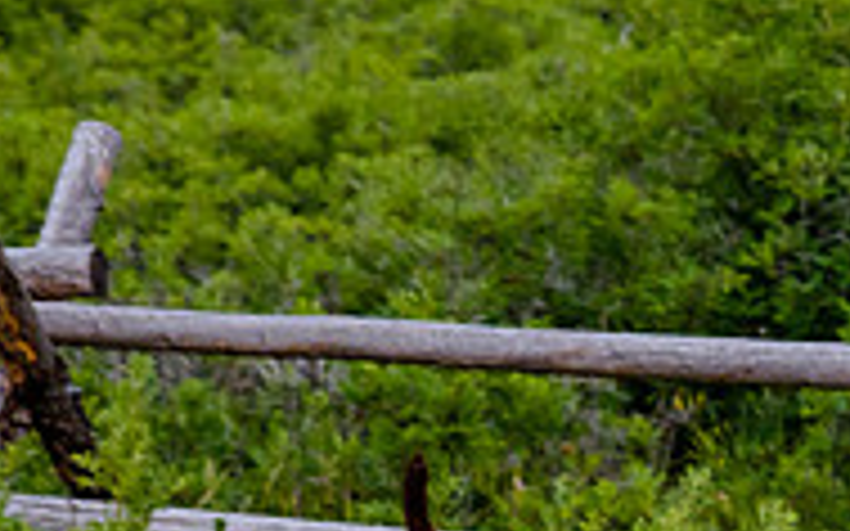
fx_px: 7642
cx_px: 932
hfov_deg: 6.3
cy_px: 587
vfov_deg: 4.0
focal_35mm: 330
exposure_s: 1/250
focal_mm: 85
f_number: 5.6
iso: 1600
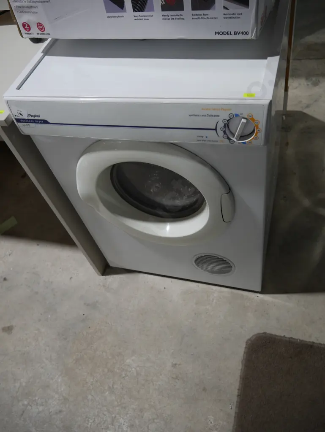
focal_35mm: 28
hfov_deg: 49.8
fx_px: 350
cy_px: 216
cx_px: 162
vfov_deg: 63.4
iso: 200
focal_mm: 14
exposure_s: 1/80
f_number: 3.5
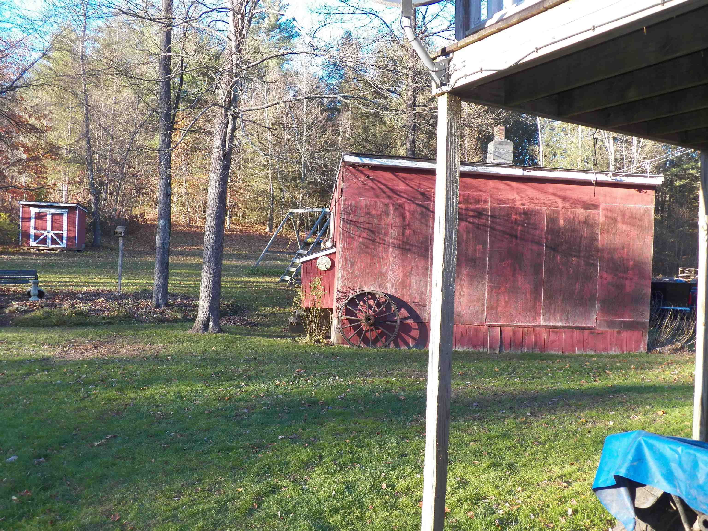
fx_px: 634
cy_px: 266
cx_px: 354
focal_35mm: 31
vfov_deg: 45.4
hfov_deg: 58.4
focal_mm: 5.5
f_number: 3.6
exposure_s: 1/125
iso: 125
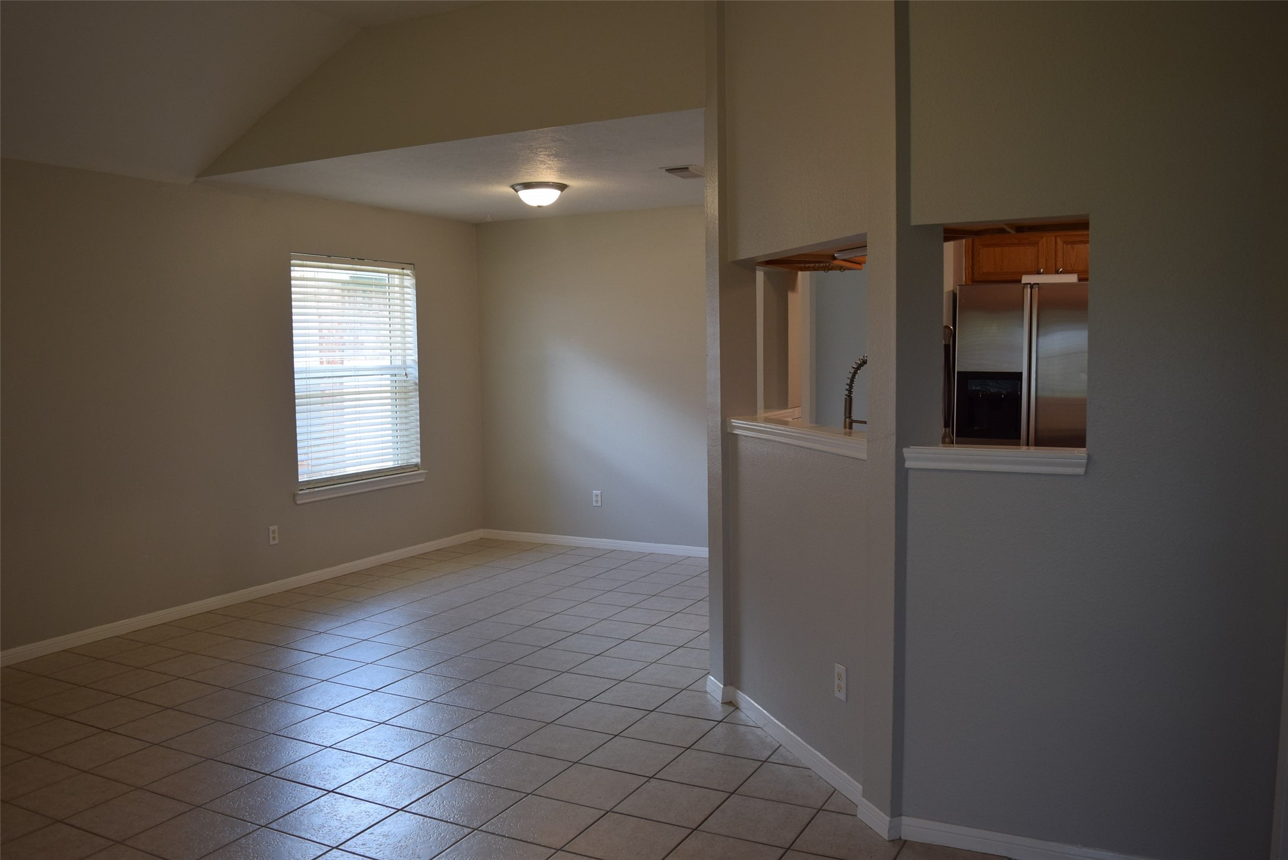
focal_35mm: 30
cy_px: 430
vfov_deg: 43.7
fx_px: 1074
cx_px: 644
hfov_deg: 61.9
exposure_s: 1/80
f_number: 4.5
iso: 400
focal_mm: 20
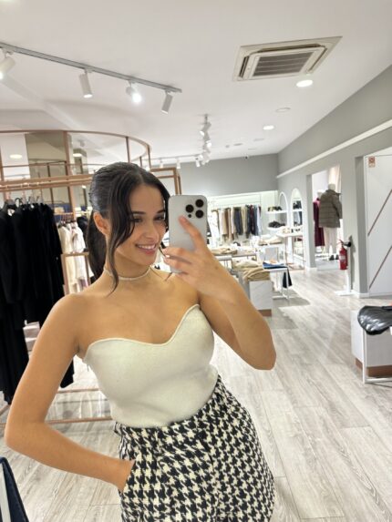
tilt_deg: -6.5
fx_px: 362
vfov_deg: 71.6
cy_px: 261
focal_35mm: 24
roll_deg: +4.5
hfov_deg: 56.8
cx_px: 196
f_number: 1.78
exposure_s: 1/50
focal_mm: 6.86
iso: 125
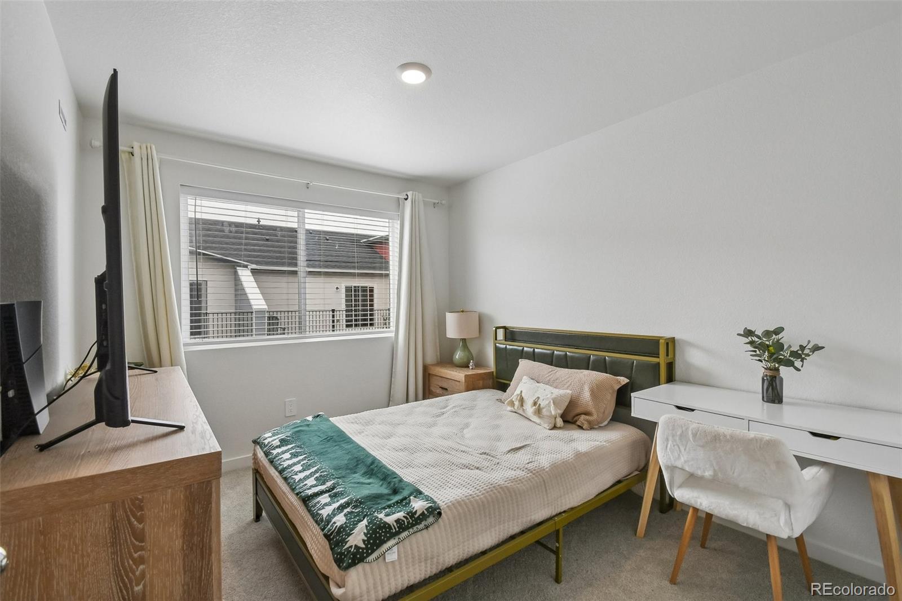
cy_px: 300
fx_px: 376
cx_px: 451
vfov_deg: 77.3
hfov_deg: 100.4
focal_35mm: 15
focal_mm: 10
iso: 400
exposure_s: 1/100
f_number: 11
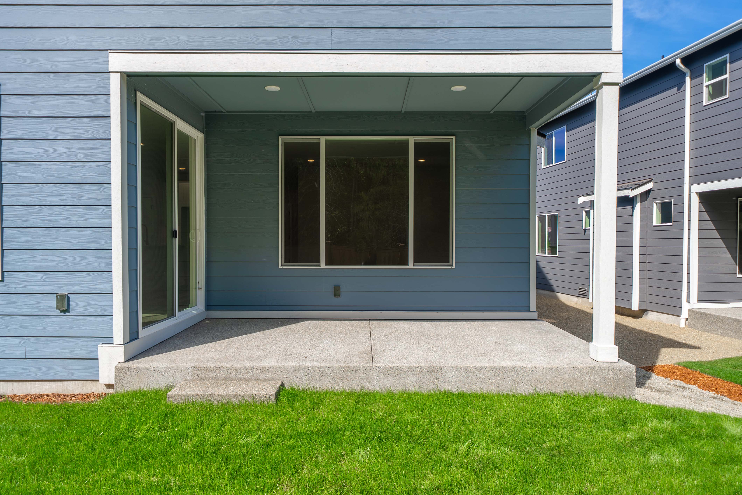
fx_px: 433
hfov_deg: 81.2
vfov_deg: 59.6
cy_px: 248
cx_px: 371
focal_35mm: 21
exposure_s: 1/100
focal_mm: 21
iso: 80
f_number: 6.3
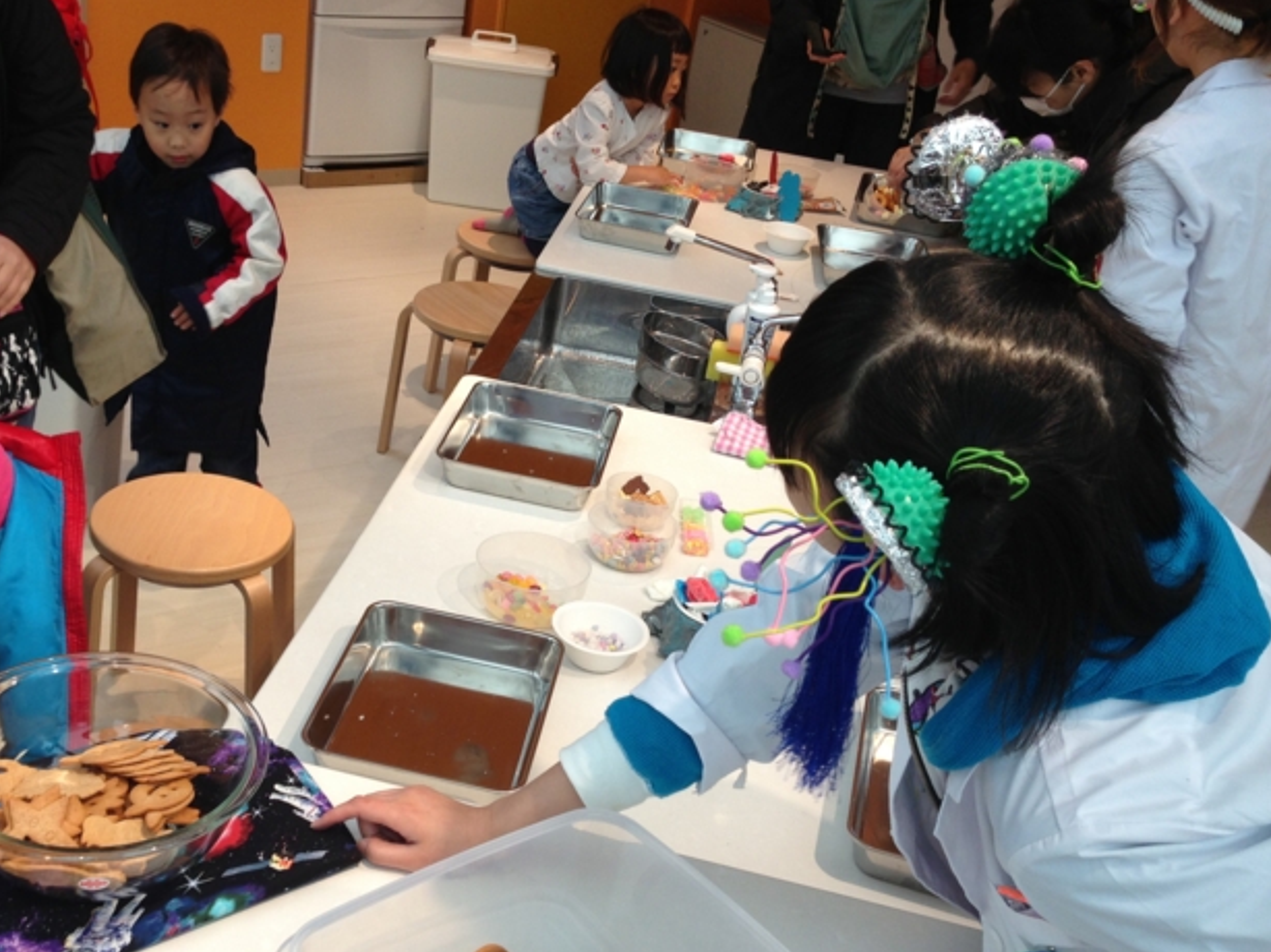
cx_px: 501
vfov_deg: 33.5
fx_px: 1578
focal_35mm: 43
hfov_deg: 43.6
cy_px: 530
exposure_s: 1/60
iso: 50
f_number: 2.4
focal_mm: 4.13
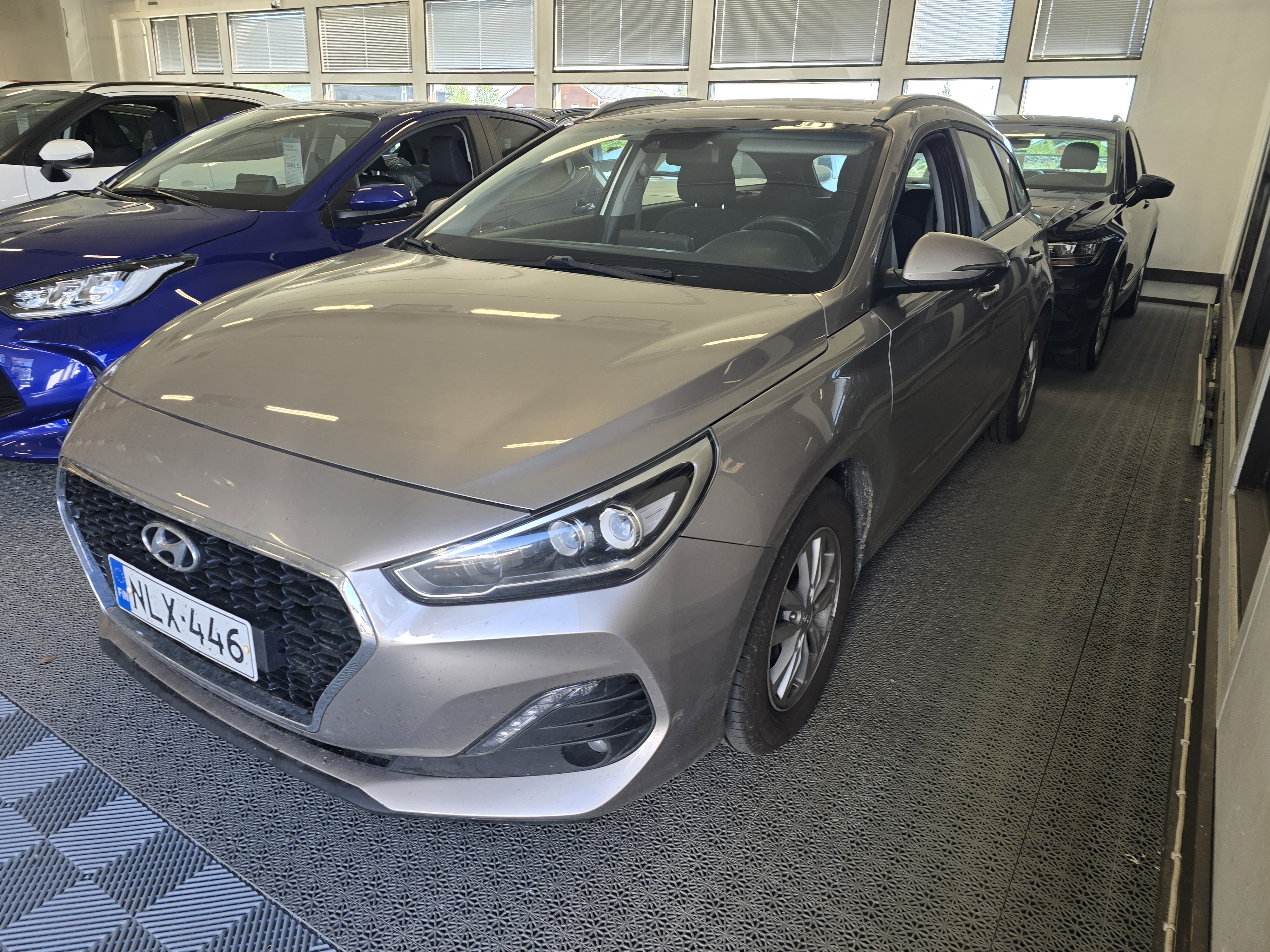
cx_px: 635
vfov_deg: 58.9
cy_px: 476
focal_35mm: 23
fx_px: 844
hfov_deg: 73.9
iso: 40
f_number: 1.7
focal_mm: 6.3
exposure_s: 1/100
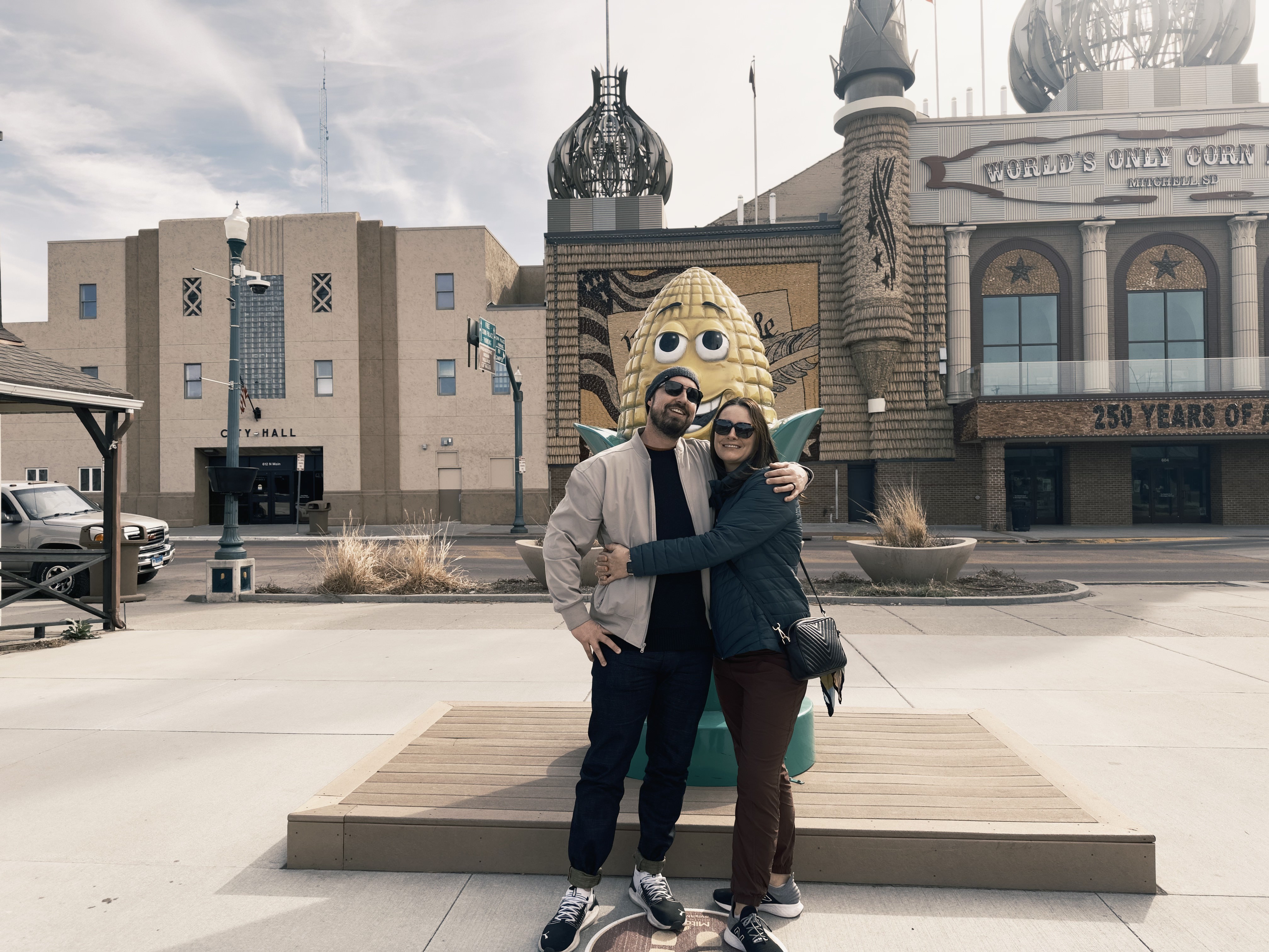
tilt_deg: +0.3
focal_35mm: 24
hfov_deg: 71.6
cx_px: 634
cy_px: 476
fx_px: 880
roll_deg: +0.1
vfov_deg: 56.8
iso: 80
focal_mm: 6.86
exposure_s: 1/2882
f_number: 1.78
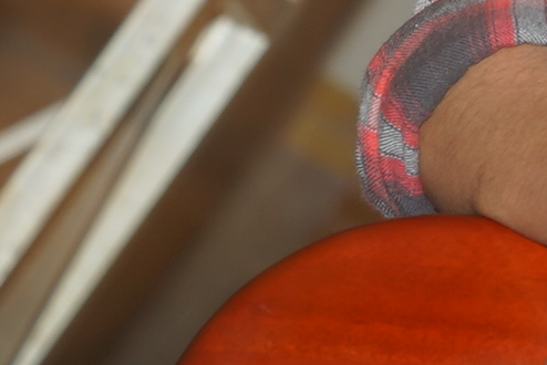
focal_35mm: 422
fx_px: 6416
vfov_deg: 3.3
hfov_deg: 4.7
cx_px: 1514
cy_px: -136
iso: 100
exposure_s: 1/1.6
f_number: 3.5
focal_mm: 53
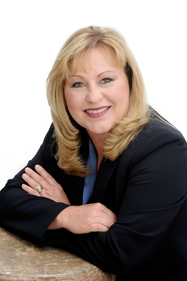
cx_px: 94
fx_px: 1053
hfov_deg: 10.1
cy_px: 140
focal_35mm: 135
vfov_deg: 15.2
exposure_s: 1/60
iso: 200
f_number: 13
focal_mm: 135
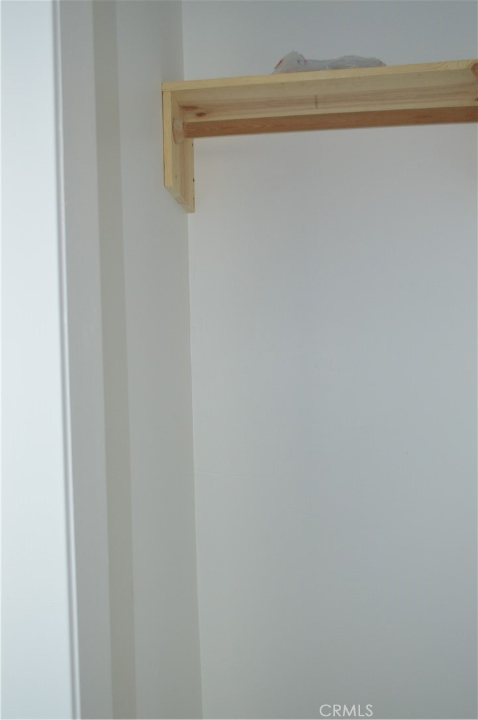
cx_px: 239
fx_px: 779
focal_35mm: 39
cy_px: 360
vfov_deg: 49.6
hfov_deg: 34.1
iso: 900
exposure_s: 1/60
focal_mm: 26
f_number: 4.2
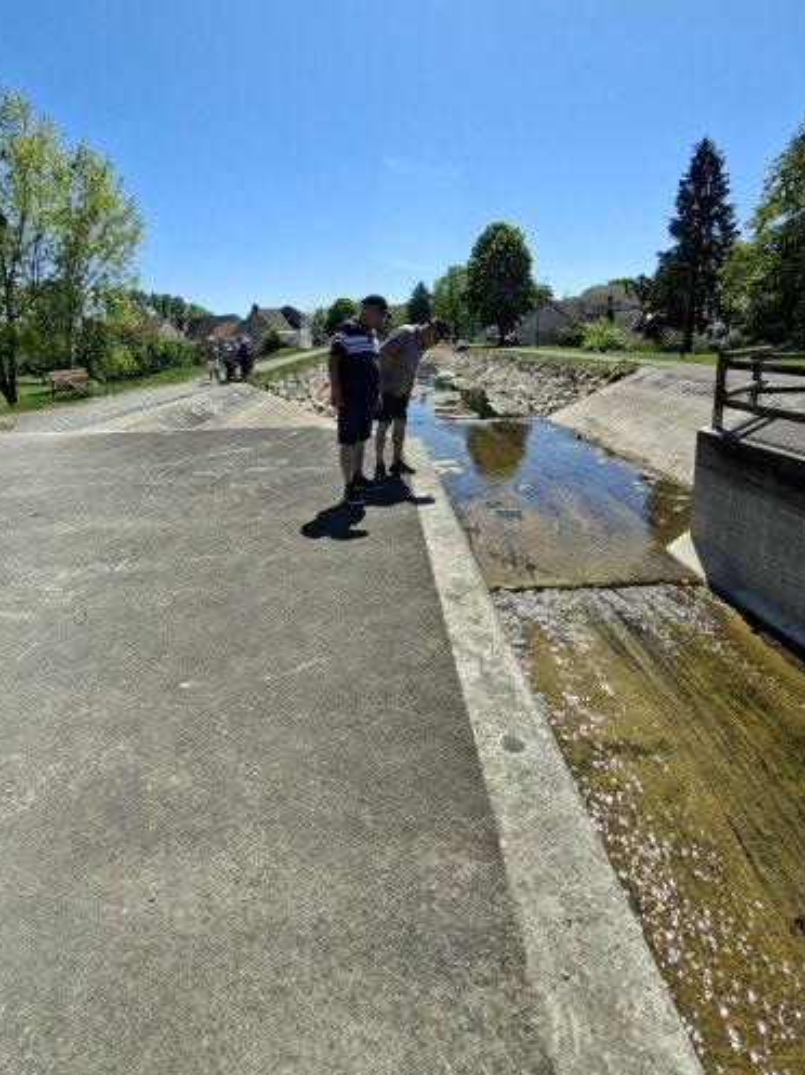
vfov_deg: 90.5
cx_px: 373
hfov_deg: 74.6
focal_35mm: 17
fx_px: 528
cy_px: 461
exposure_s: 1/1067
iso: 40
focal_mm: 1.74
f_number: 2.2
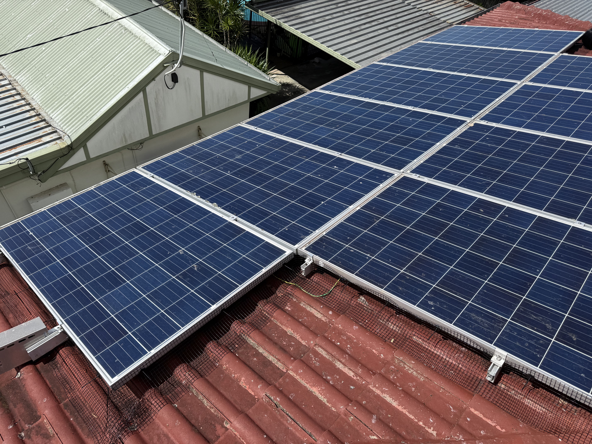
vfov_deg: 56.8
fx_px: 410
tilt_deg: -46.1
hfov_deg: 71.6
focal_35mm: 24
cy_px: 222
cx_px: 296
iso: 80
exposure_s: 1/4673
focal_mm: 6.76
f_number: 1.78
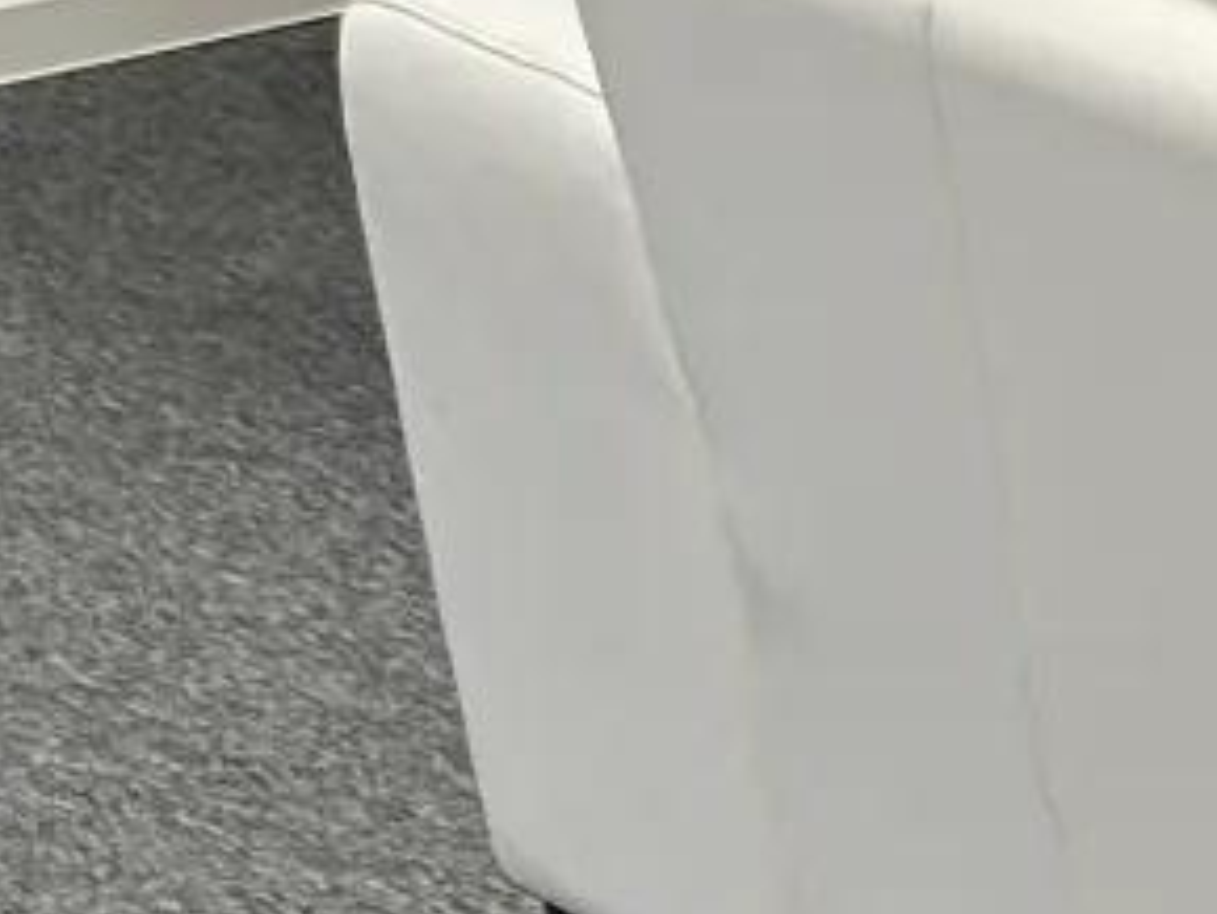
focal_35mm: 172
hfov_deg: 10.1
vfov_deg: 8.6
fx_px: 6052
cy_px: 889
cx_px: 2908
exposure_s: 1/100
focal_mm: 5.7
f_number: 1.5
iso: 64
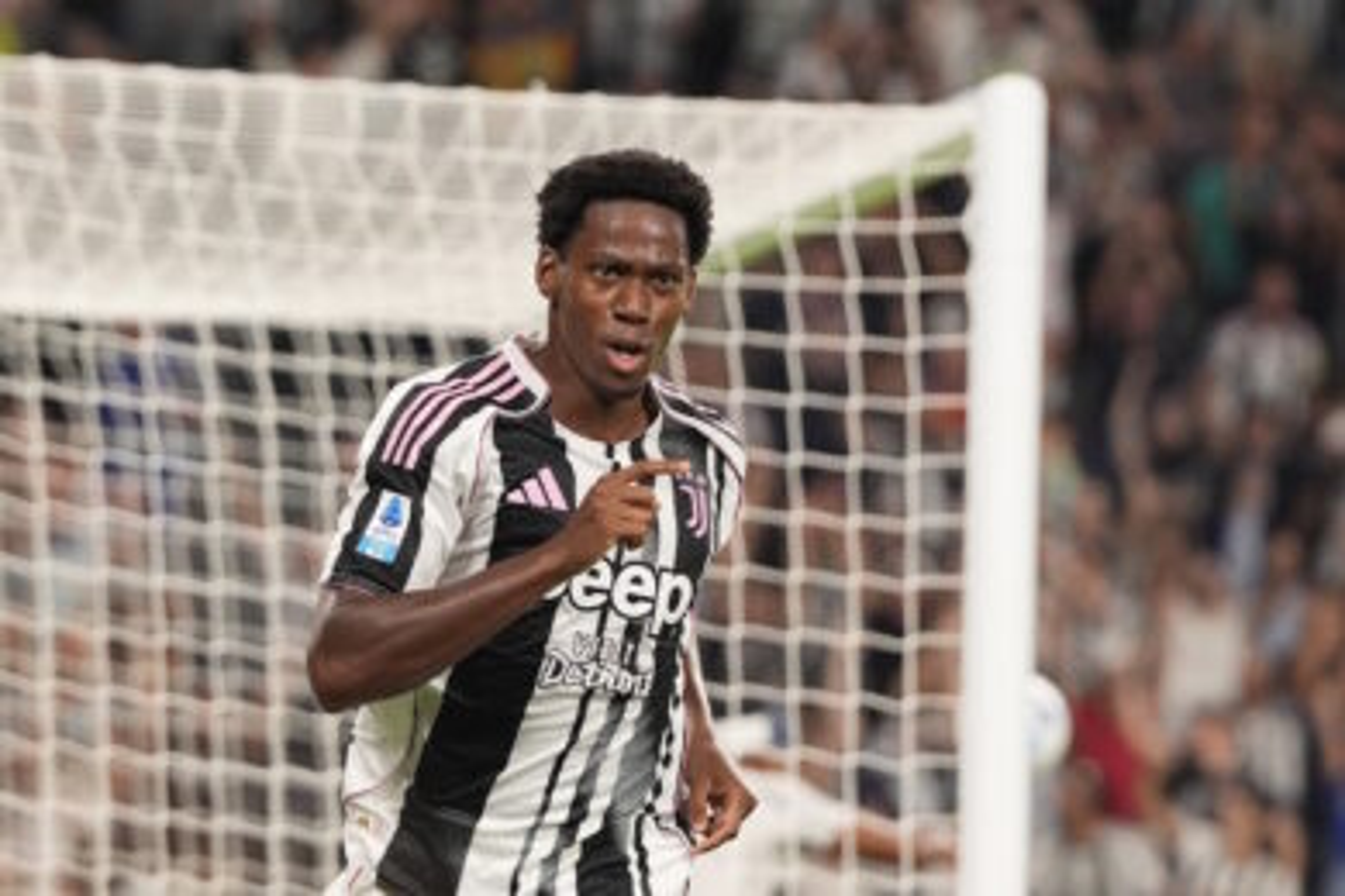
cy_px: 448
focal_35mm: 200
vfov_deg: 6.9
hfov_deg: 10.3
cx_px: 672
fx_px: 7472
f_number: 3.5
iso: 2000
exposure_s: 1/1000
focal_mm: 200
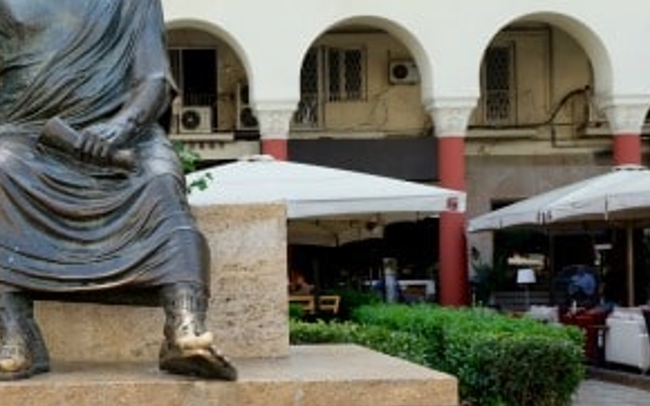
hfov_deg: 30.3
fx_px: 1151
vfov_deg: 20.0
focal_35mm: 65
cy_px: 234
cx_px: 83
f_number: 5.6
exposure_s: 1/300
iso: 400
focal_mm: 22.3
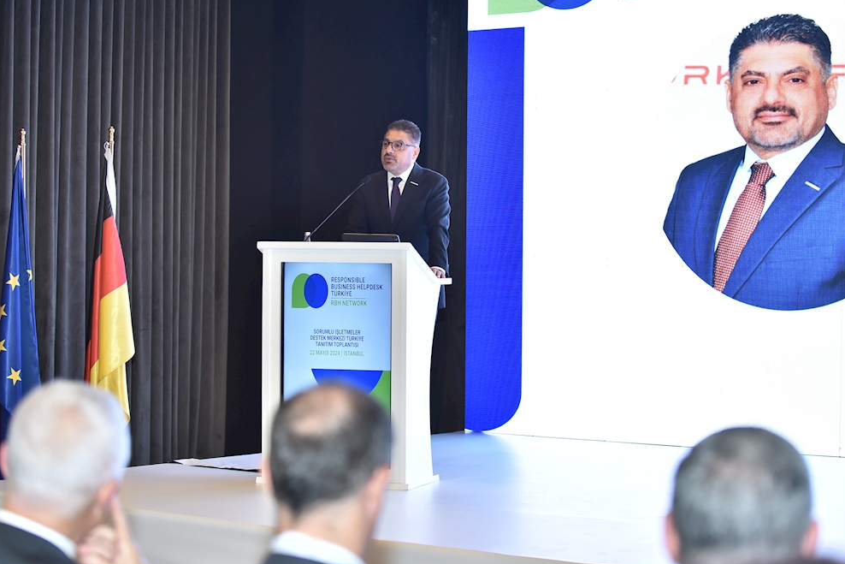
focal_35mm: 85
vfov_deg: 16.1
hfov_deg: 23.9
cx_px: 453
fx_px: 1995
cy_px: 258
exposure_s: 1/200
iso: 1000
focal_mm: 70
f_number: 2.8
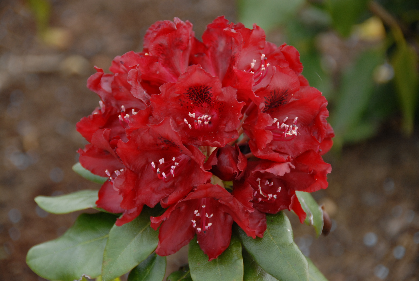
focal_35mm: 195
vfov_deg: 7.1
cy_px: 140
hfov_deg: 10.5
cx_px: 210
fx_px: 2274
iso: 400
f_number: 6.3
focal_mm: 130
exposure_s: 1/160
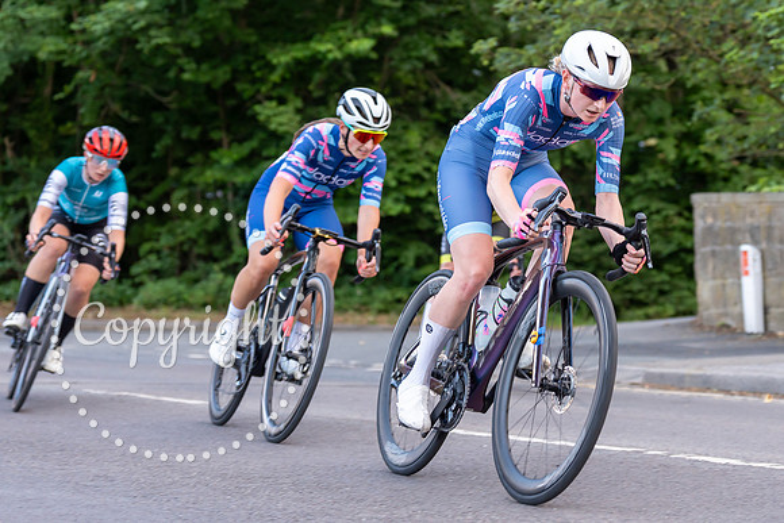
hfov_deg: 20.3
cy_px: 199
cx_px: 529
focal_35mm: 100
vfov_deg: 13.6
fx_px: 2185
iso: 800
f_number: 3.2
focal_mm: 70
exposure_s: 1/500
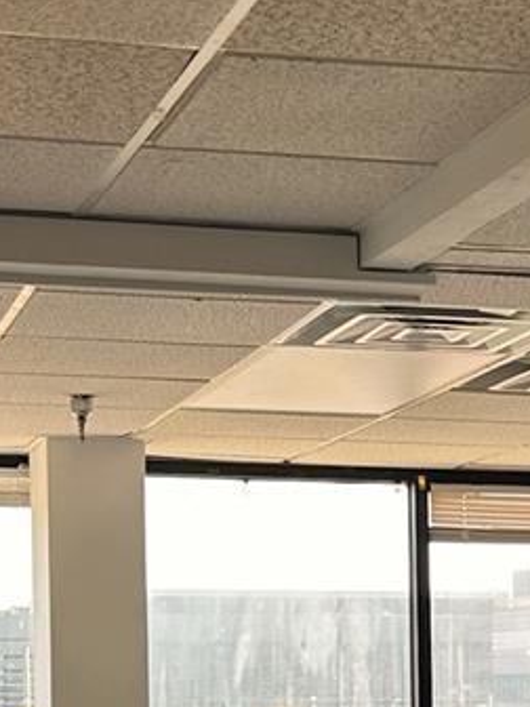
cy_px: 696
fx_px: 2429
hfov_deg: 12.3
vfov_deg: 16.2
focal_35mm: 119
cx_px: 519
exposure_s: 1/143
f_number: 1.5
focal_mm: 5.7
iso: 32
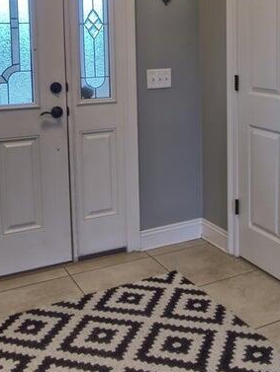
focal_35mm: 47
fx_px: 507
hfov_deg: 30.4
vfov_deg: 39.5
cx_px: 210
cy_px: 99
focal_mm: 12
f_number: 19
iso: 200
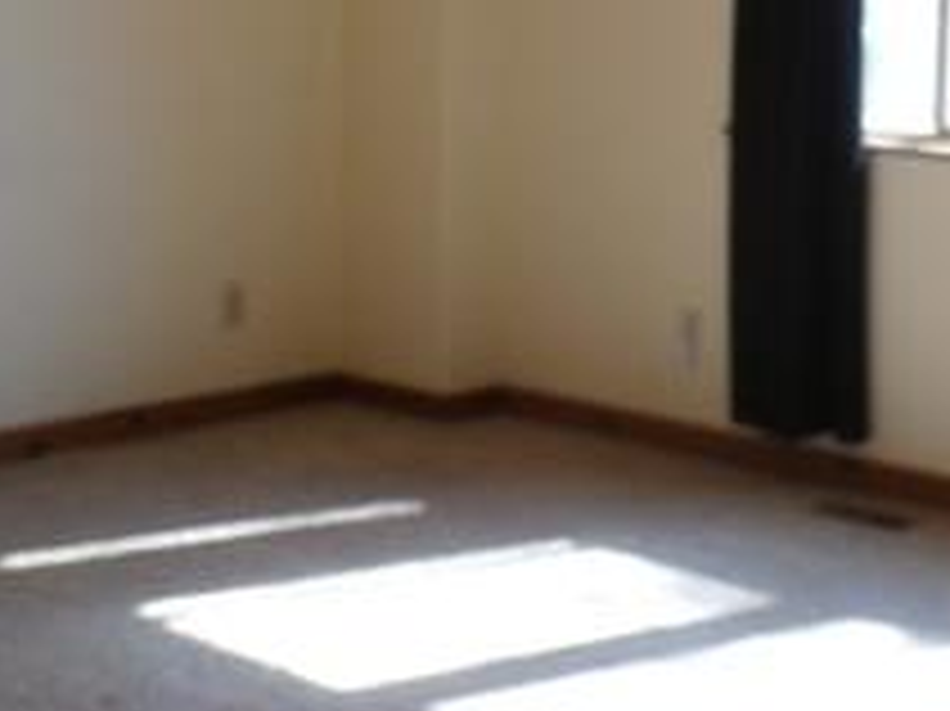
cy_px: 205
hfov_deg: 24.9
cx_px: 846
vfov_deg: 19.3
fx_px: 2085
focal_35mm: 76
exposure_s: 1/60
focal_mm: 4.5
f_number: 3
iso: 100
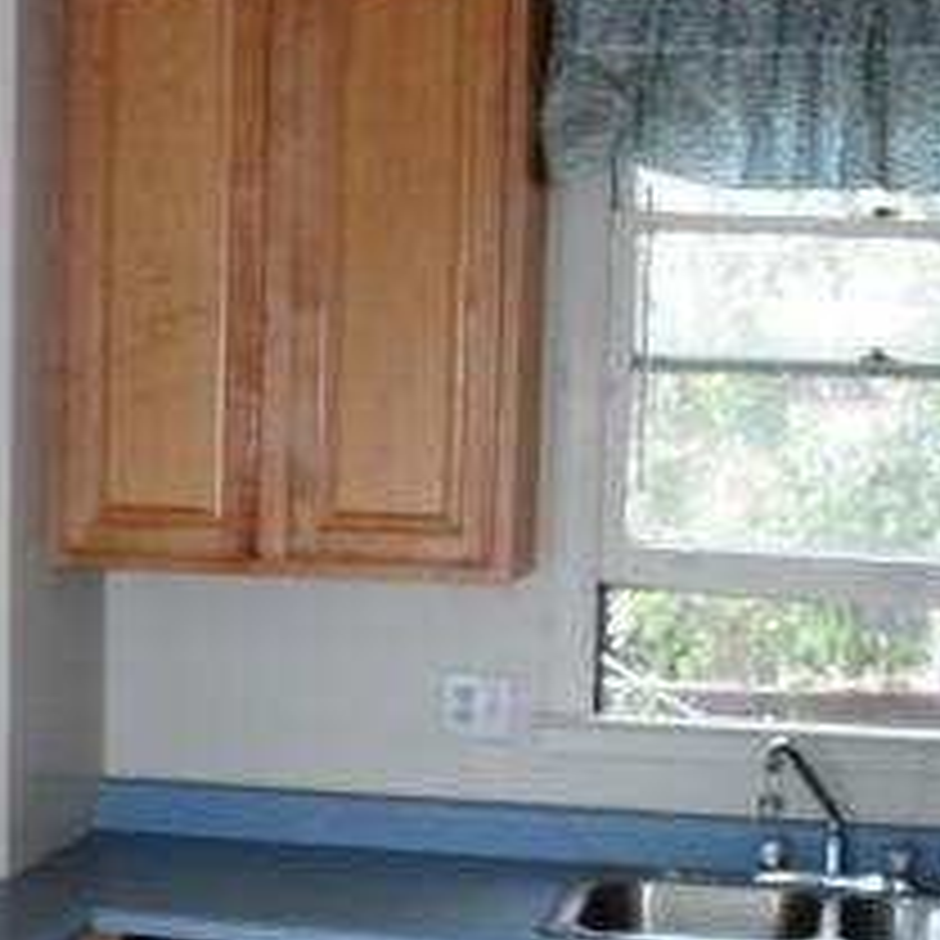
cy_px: 625
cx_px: 243
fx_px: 2212
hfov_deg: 23.8
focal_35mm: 72
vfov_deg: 23.9
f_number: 2.8
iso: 100
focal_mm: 7.8
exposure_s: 1/30
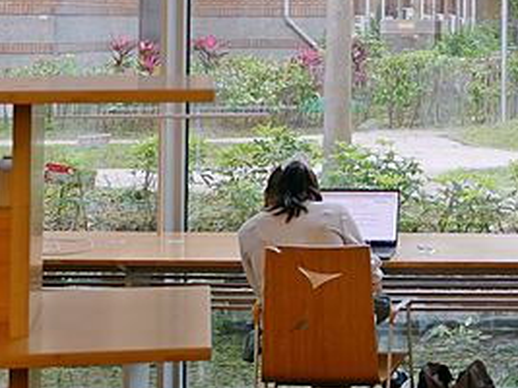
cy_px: -59
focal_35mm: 105
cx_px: 596
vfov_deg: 13.7
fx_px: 1571
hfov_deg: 17.9
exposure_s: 1/60
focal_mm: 14
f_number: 2.5
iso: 250
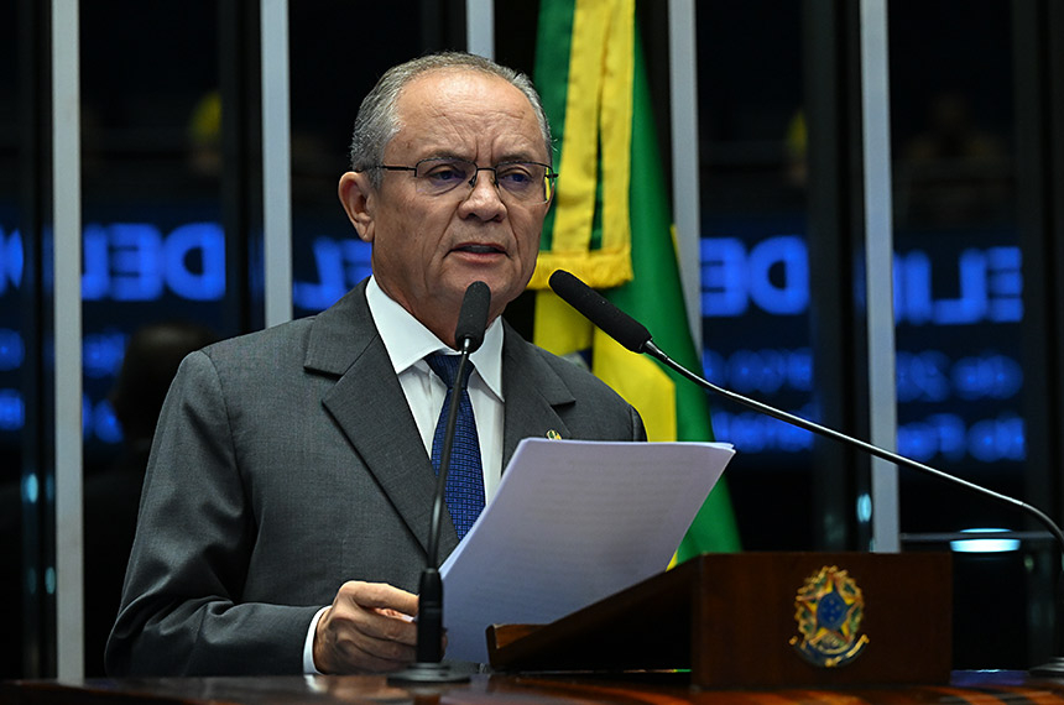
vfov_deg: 9.8
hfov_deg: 14.7
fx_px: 4130
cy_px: 352
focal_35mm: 140
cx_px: 532
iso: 5000
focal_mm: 140
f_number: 5
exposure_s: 1/125
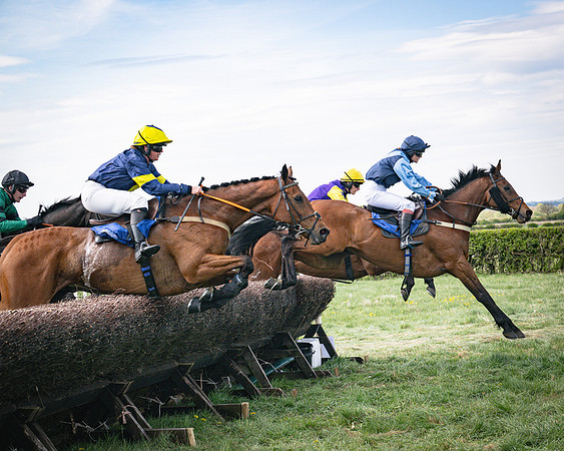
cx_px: 369
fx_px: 1435
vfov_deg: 17.8
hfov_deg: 22.2
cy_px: 206
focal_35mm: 86
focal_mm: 70
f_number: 5
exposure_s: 1/3200
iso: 400
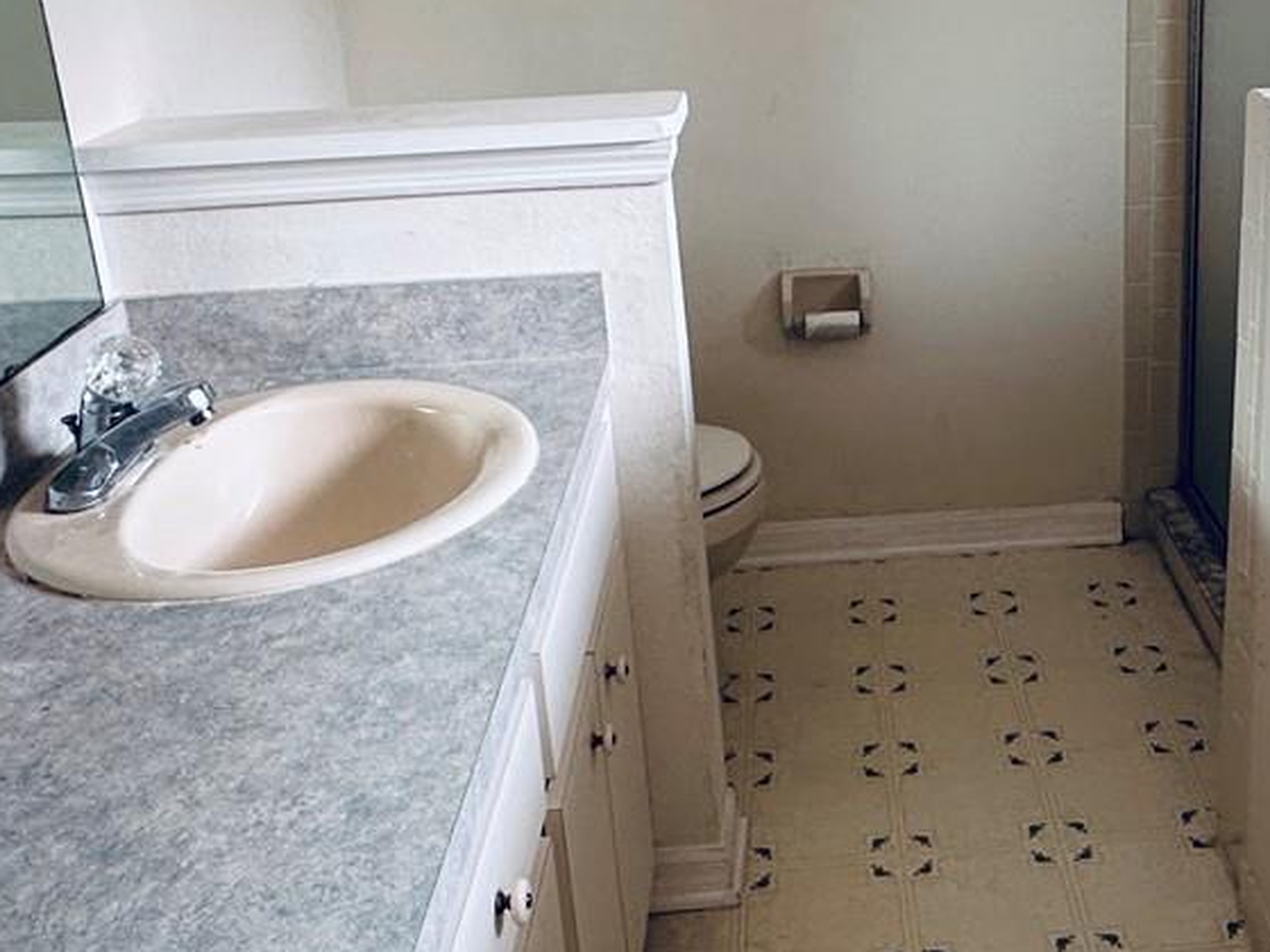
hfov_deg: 45.5
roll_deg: +1.6
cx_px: 921
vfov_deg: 35.5
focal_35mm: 40
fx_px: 1468
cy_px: 286
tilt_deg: -17.0
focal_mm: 2.22
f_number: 2.2
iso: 160
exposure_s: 1/60
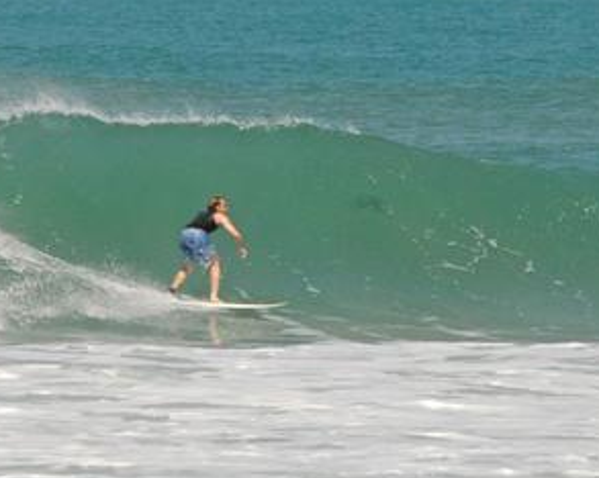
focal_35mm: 1058
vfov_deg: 1.5
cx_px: 274
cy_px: 290
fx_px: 18744
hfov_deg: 1.8
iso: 400
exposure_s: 1/320
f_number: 9
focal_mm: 400
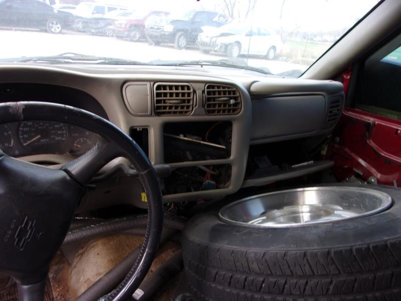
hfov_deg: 65.3
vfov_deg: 51.4
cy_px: 150
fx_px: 313
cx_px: 200
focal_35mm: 27
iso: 80
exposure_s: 1/38
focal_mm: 4.9
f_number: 3
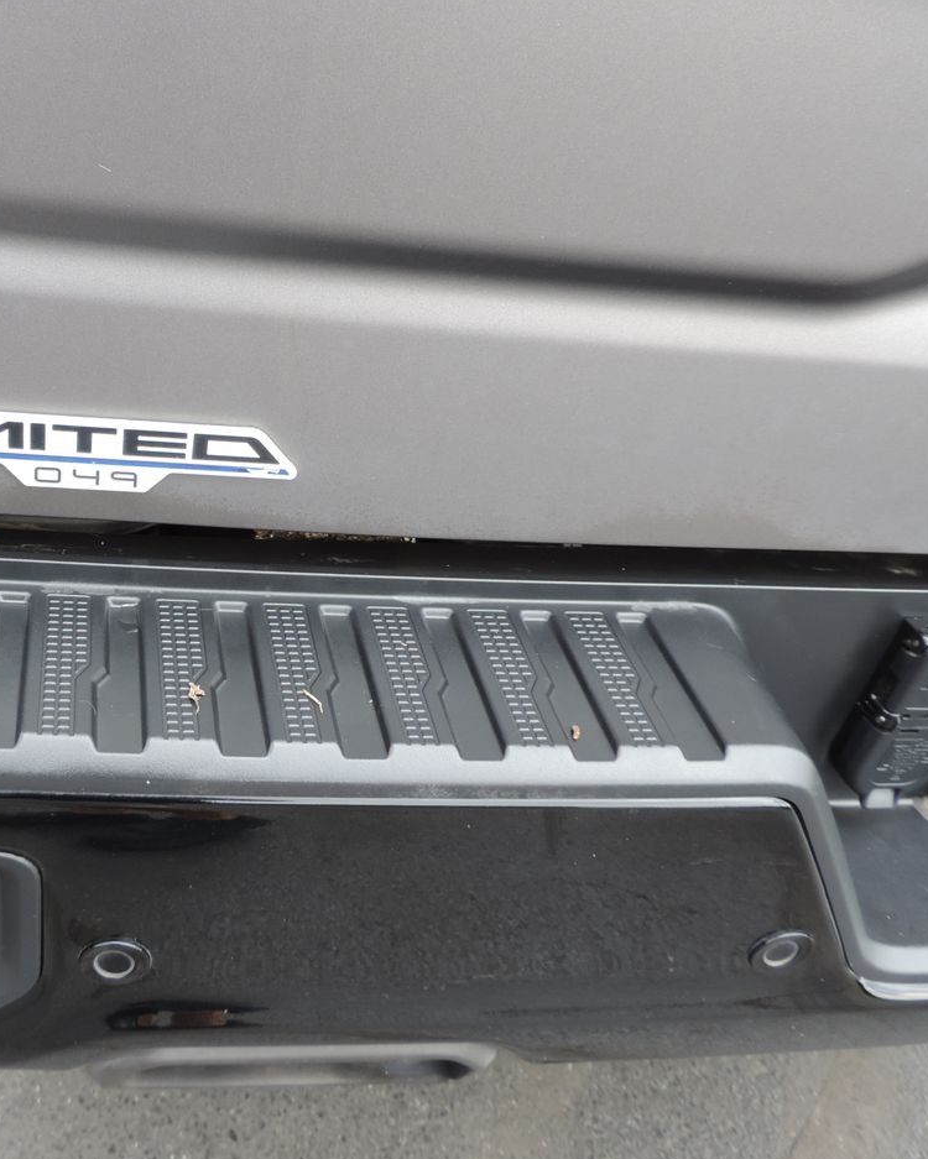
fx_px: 1098
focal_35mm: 32
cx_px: 261
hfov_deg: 44.6
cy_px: 583
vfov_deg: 55.7
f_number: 3
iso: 80
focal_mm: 4.3
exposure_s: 1/80
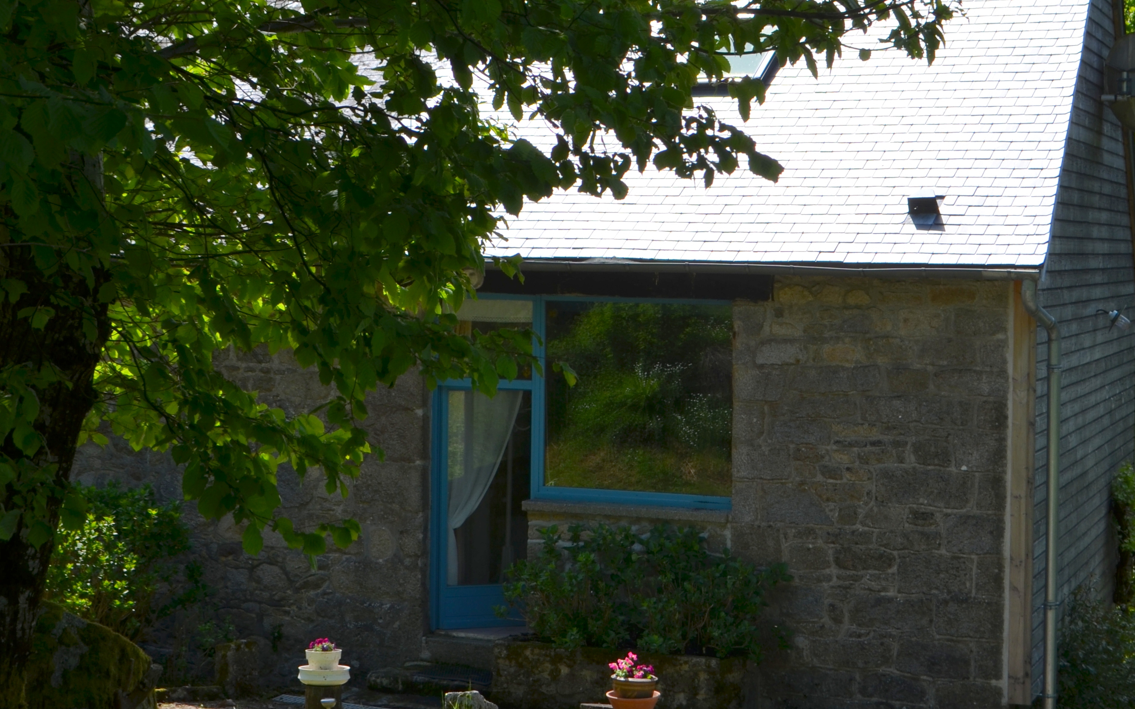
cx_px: 680
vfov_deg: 14.4
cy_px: 315
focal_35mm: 91
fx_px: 2815
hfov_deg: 22.8
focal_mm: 32
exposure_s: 1/250
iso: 100
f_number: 8
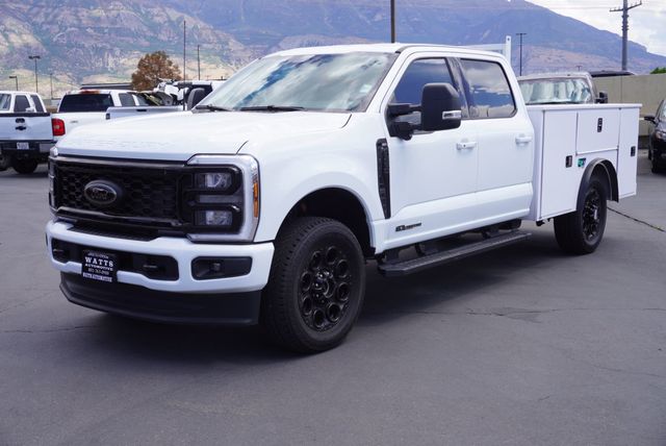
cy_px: 223
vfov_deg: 30.9
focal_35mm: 44
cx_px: 333
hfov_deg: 44.9
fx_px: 805
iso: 100
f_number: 9
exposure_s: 1/100
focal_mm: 29
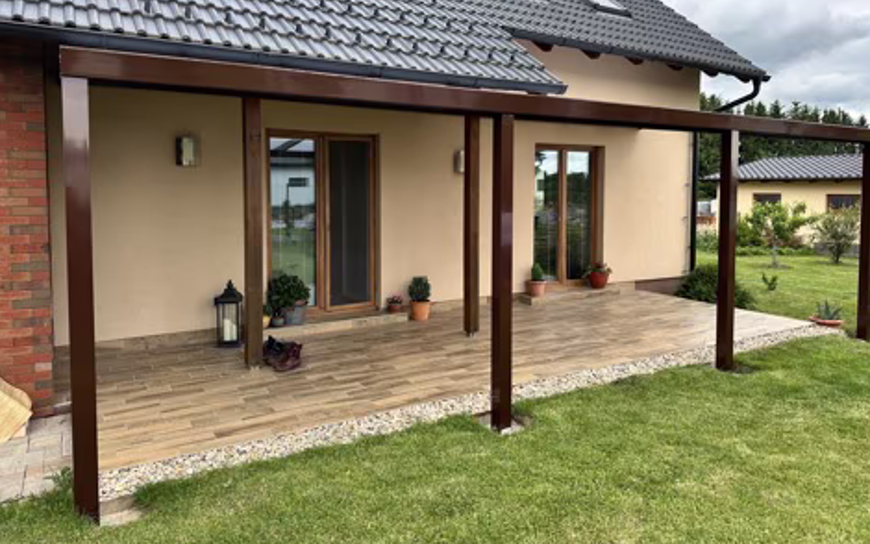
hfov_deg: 70.4
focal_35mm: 26
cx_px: 442
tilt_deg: -2.9
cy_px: 224
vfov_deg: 47.4
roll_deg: -1.0
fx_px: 617
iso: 80
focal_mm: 6.86
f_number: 1.78
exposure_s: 1/619
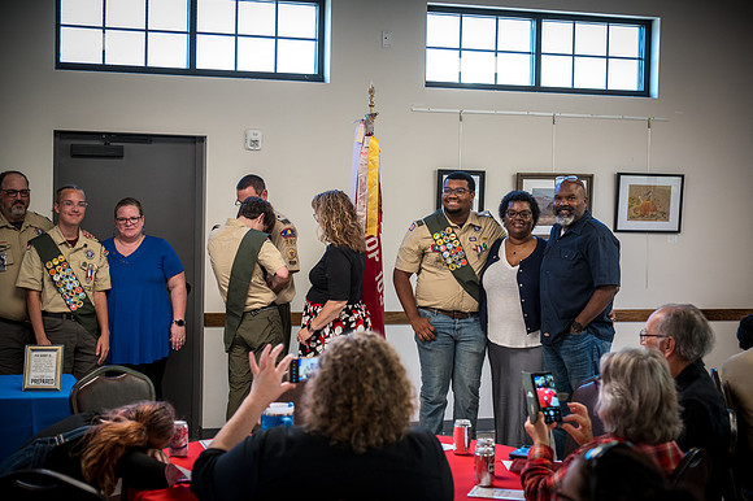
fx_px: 1212
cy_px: 250
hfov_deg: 34.5
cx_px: 376
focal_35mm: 58
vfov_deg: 23.4
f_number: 4
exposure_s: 1/125
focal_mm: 58
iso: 2000
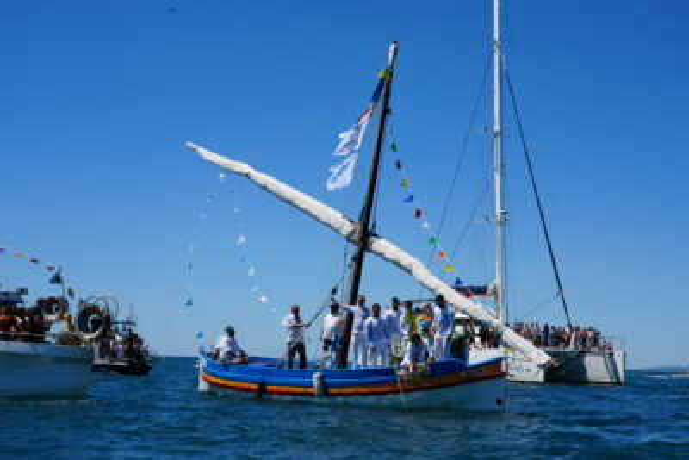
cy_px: 230
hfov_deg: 38.2
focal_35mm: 52
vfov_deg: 26.0
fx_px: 996
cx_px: 344
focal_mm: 52
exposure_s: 1/250
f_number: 10
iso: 100
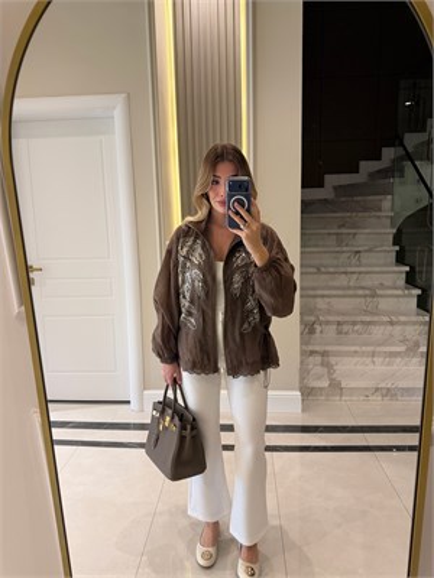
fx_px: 401
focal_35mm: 24
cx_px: 217
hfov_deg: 56.8
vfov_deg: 71.6
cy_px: 289
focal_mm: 6.76
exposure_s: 1/86
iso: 200
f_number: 1.78
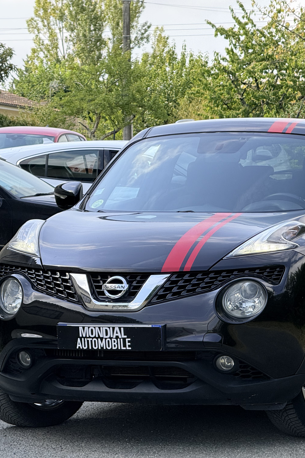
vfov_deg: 12.3
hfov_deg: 8.2
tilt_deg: +0.2
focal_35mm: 167
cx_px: 241
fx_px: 2122
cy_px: 229
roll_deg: +0.8
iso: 50
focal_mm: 15.66
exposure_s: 1/693
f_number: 2.8
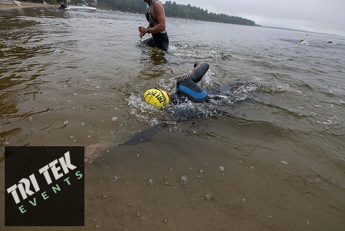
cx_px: 172
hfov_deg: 104.2
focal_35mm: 14
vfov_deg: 81.2
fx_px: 134
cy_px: 116
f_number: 4
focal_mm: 14
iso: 320
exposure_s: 1/800
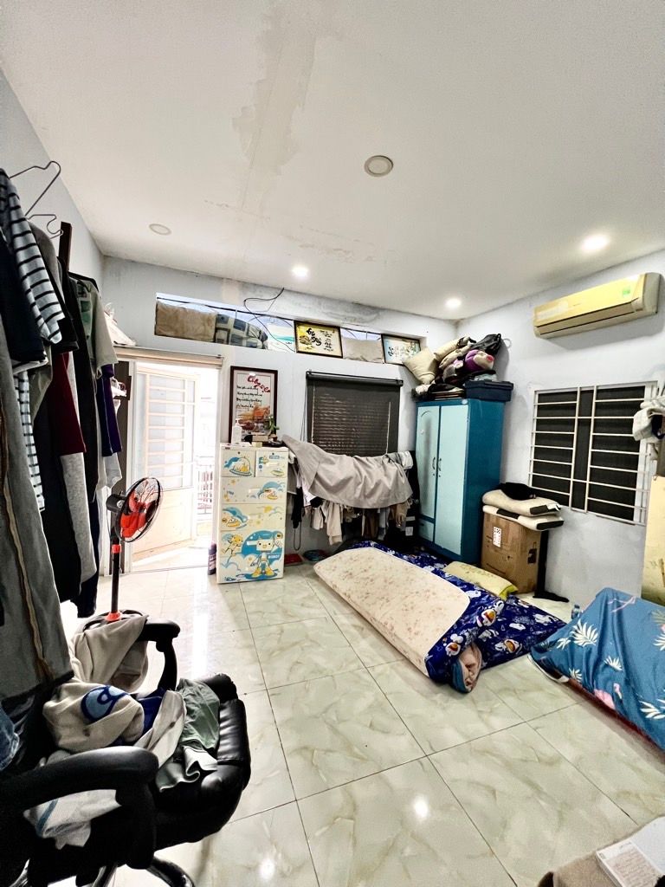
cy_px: 444
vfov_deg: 106.2
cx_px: 332
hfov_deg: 89.9
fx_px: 333
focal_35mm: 13
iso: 250
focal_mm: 1.57
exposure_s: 1/50
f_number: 1.8
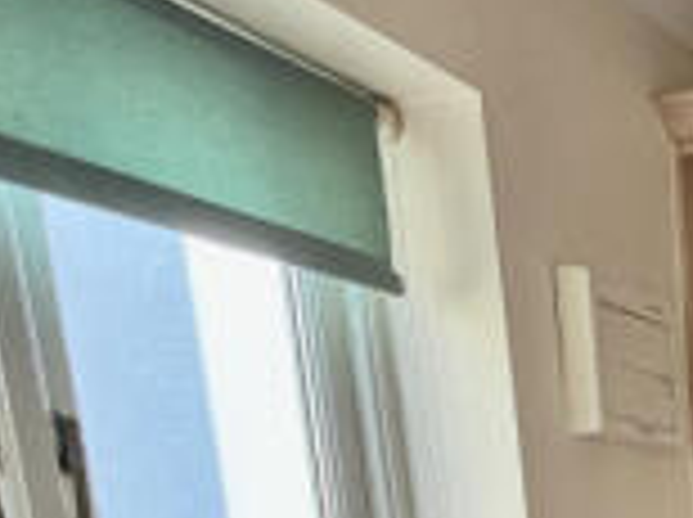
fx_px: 1059
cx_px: 1073
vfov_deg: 21.9
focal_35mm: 53
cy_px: 818
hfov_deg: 25.6
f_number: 2.2
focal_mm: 2.22
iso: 250
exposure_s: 1/121
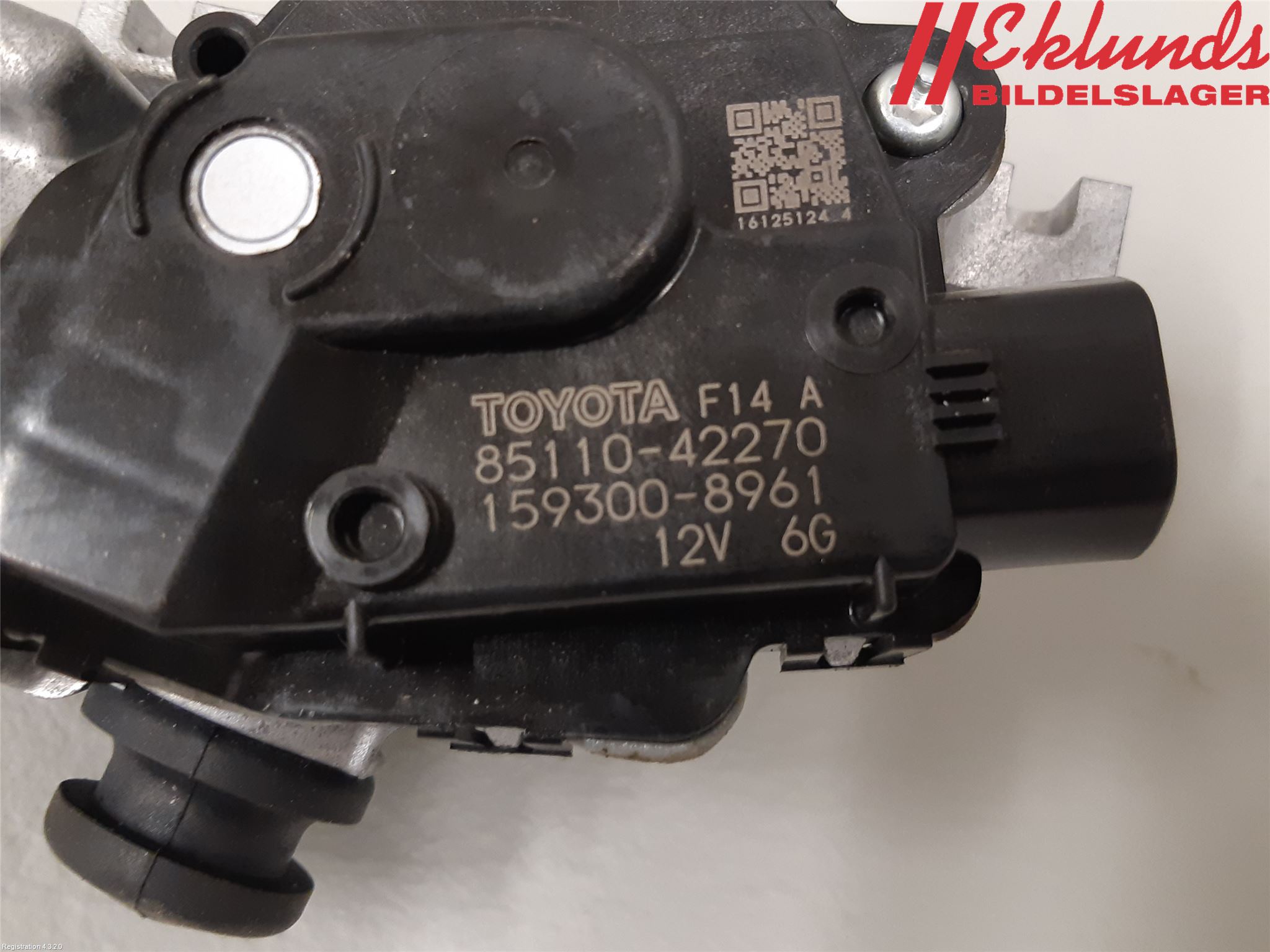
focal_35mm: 26
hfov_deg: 67.3
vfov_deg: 53.1
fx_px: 954
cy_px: 476
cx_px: 635
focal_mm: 3.93
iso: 160
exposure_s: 1/25
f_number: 1.7
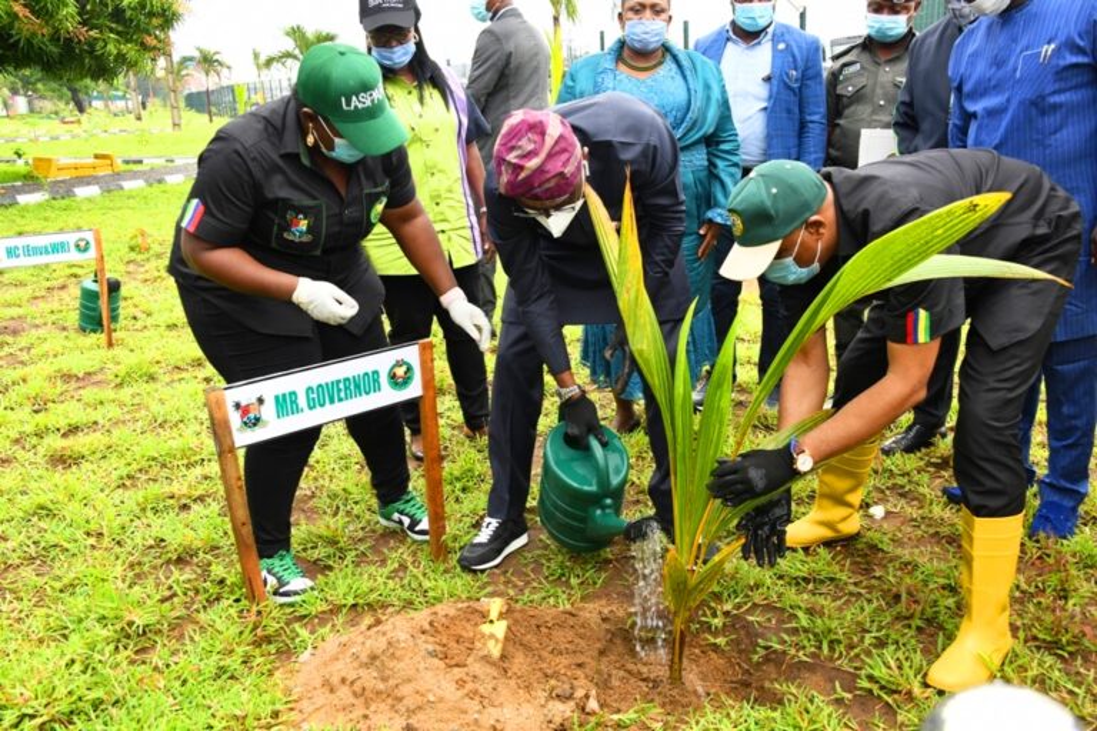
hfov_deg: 58.7
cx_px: 548
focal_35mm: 32
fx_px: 975
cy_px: 366
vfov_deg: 41.1
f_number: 9
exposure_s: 1/160
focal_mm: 32
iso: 1000
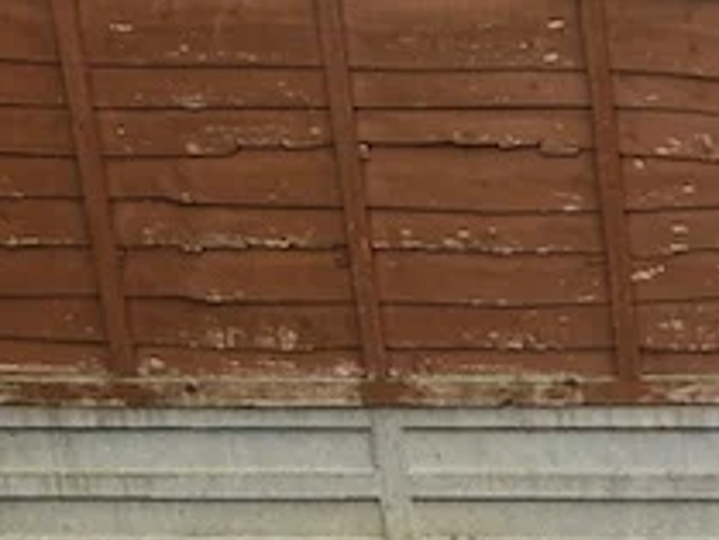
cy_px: 488
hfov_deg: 14.9
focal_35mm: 110
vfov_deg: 13.4
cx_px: 1404
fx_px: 2286
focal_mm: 5.4
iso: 25
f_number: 1.8
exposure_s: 1/333
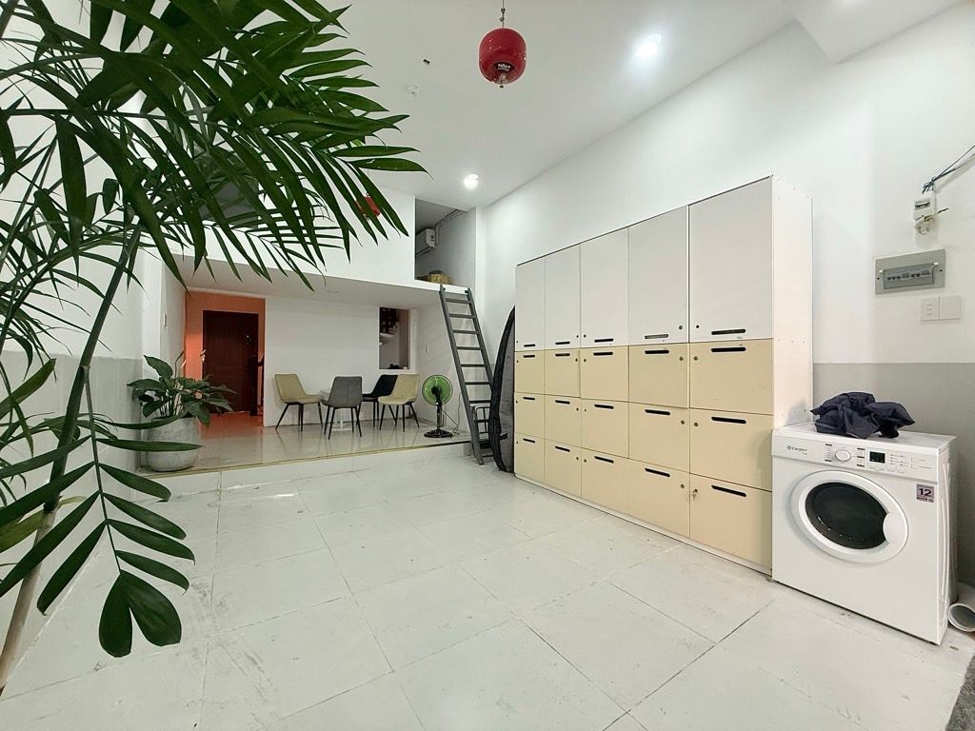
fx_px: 394
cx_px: 488
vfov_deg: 85.7
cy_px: 366
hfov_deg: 102.1
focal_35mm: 14
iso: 320
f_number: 2.2
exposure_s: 1/100
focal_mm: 2.22
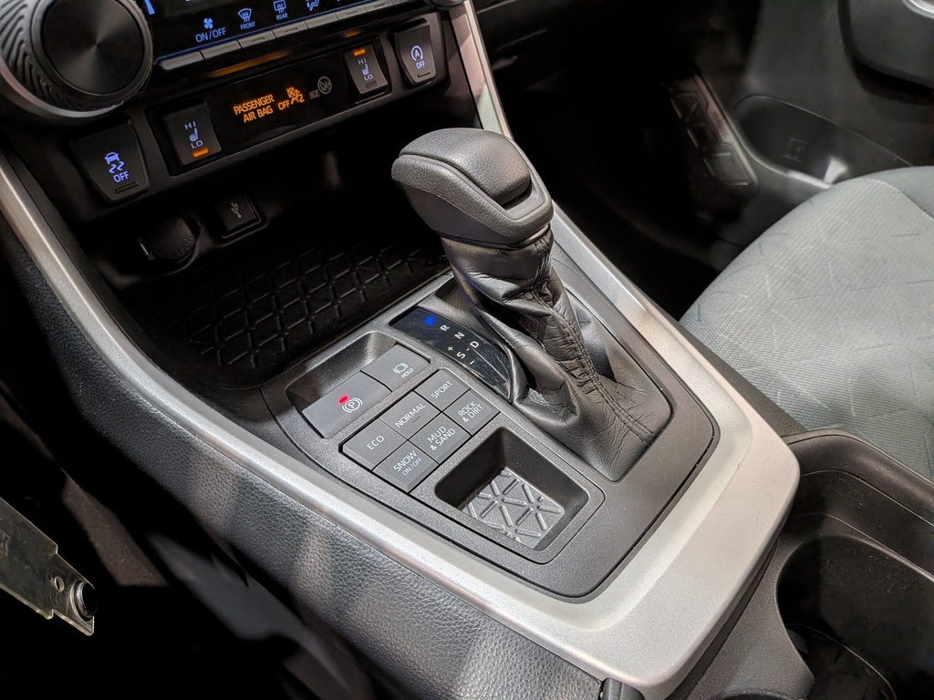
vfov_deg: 56.8
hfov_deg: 71.6
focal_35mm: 24
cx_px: 467
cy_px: 350
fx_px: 648
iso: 37
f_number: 1.7
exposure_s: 1/120
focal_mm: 4.53
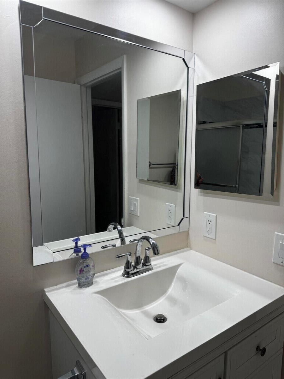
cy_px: 190
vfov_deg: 71.6
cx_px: 142
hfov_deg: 56.8
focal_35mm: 24
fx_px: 263
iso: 64
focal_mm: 6.76
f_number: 1.78
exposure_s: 1/120
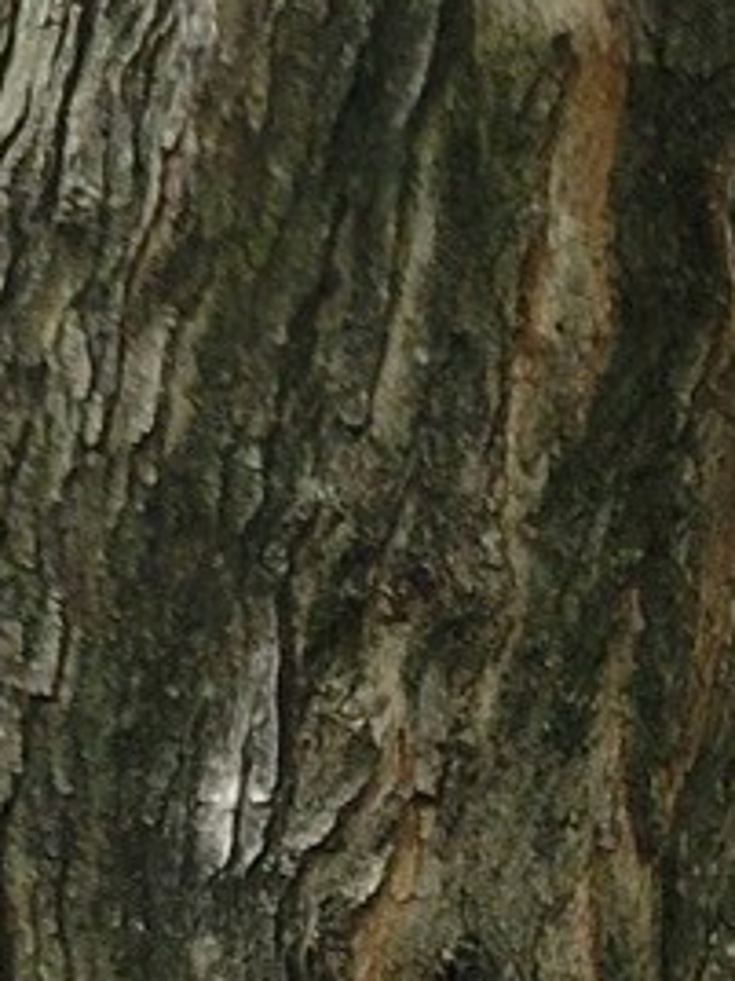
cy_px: 3298
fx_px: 5634
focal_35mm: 199
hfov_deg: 6.4
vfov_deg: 8.0
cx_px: 2651
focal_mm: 5.4
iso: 200
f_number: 1.8
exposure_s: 1/120
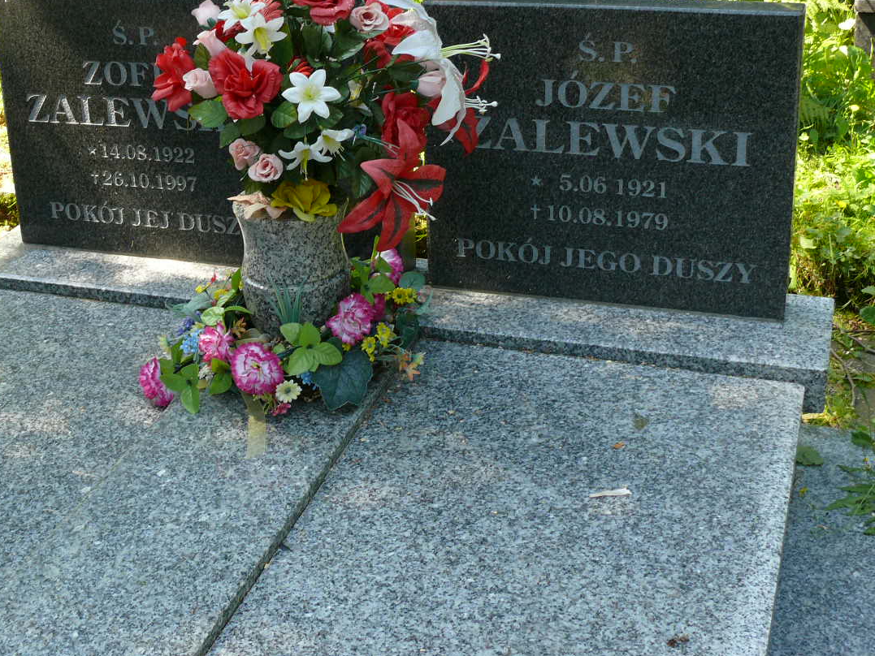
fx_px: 1315
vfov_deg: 28.0
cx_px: 290
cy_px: 263
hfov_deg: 36.4
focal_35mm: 52
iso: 100
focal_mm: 7.4
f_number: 4
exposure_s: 1/100
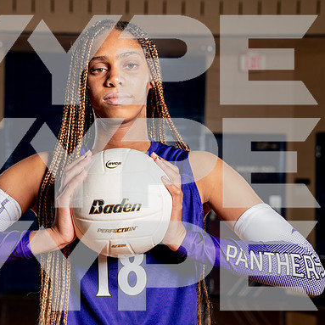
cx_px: 104
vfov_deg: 20.4
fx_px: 903
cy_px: 163
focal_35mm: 85
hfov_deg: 20.3
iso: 200
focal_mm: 66
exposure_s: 1/250
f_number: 5.6
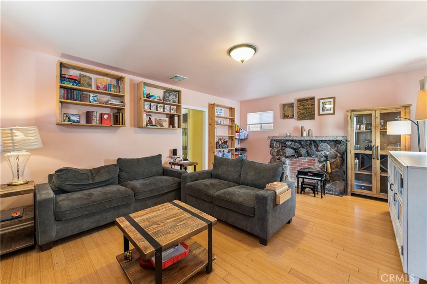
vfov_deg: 81.2
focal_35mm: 14
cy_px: 142
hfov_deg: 104.3
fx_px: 166
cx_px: 214
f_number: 13
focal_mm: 14
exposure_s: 2.5
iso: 100
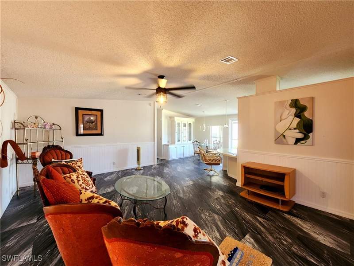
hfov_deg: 106.2
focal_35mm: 13
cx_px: 177
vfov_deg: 89.9
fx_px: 133
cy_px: 133
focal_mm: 2.2
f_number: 2.2
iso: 320
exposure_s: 1/40
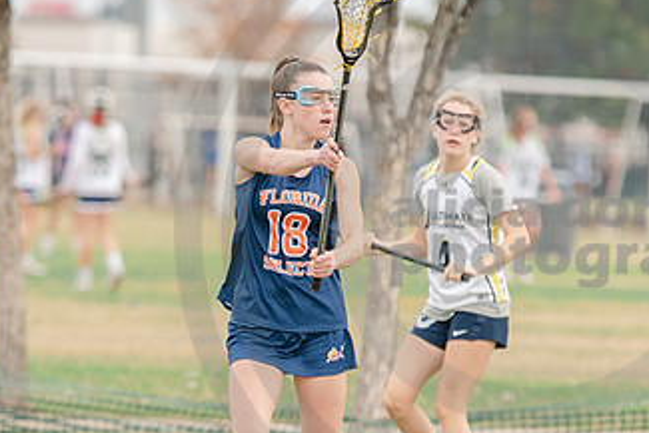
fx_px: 16484
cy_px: 386
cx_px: 230
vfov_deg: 1.5
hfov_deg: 2.3
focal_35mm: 914
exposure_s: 1/1250
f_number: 2.8
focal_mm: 200
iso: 360
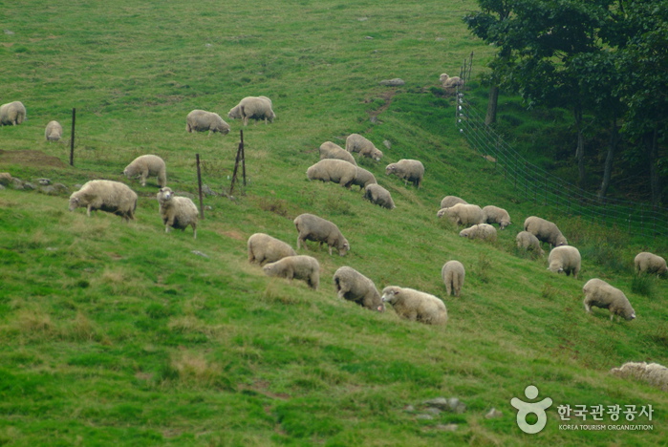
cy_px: 224
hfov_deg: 6.9
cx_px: 334
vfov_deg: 4.6
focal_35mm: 300
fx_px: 5574
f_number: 3.3
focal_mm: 200
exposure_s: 1/180
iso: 200
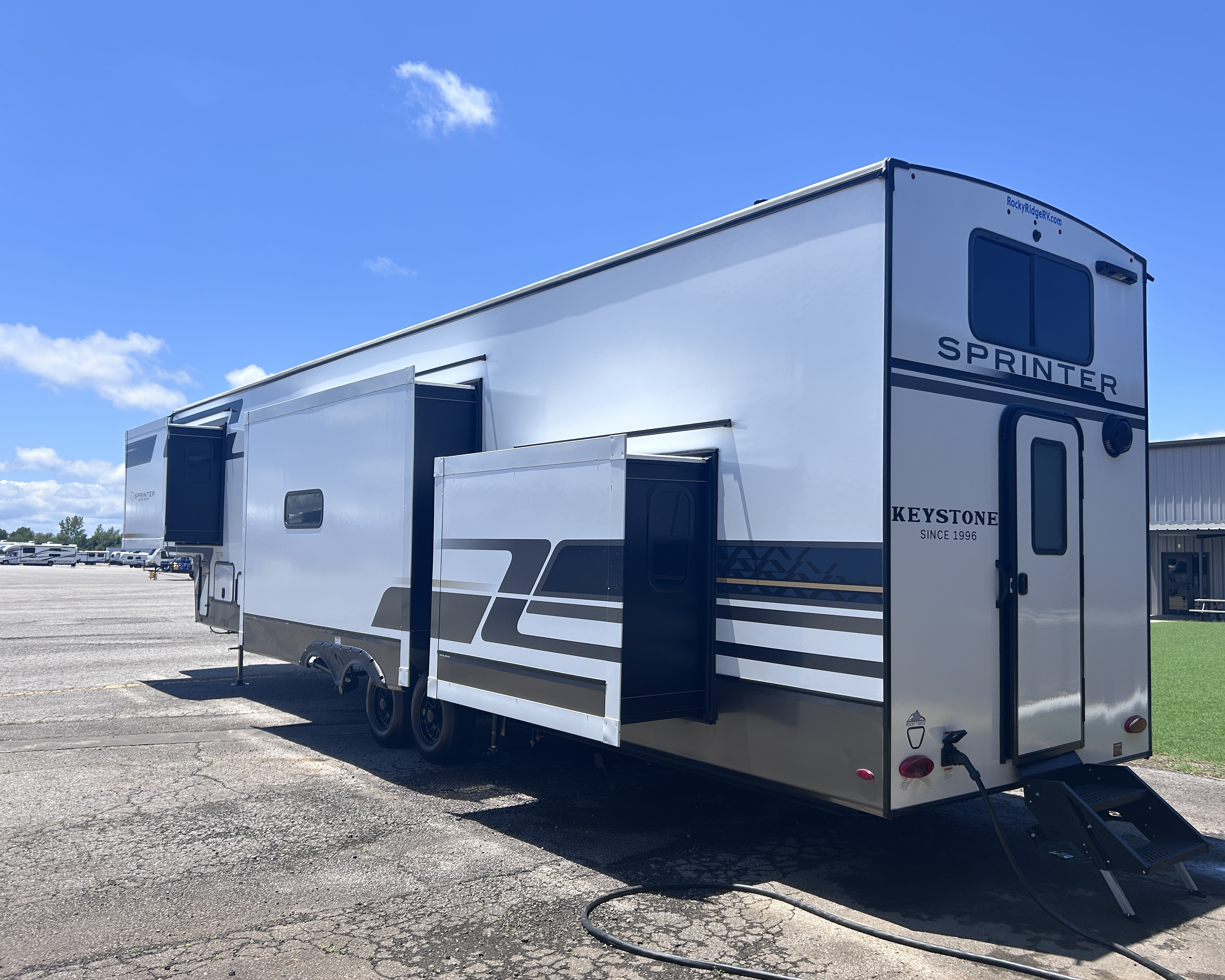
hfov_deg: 62.2
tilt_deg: +6.0
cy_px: 487
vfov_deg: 51.5
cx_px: 651
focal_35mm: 28
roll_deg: -0.4
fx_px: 1015
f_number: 1.5
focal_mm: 5.7
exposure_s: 1/4630
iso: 50
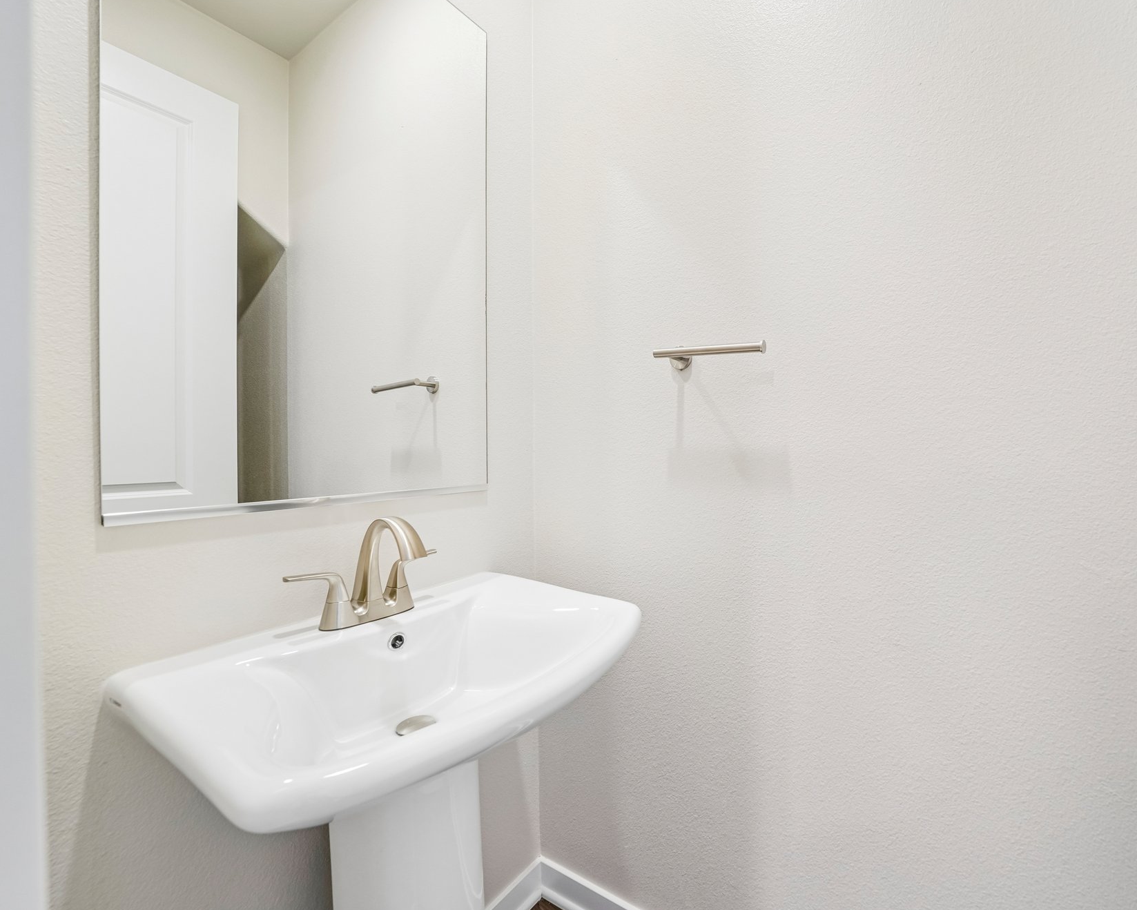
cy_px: 451
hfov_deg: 99.3
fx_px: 471
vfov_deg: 88.0
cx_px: 684
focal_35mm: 14
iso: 400
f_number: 7.1
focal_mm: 12
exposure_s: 1/15
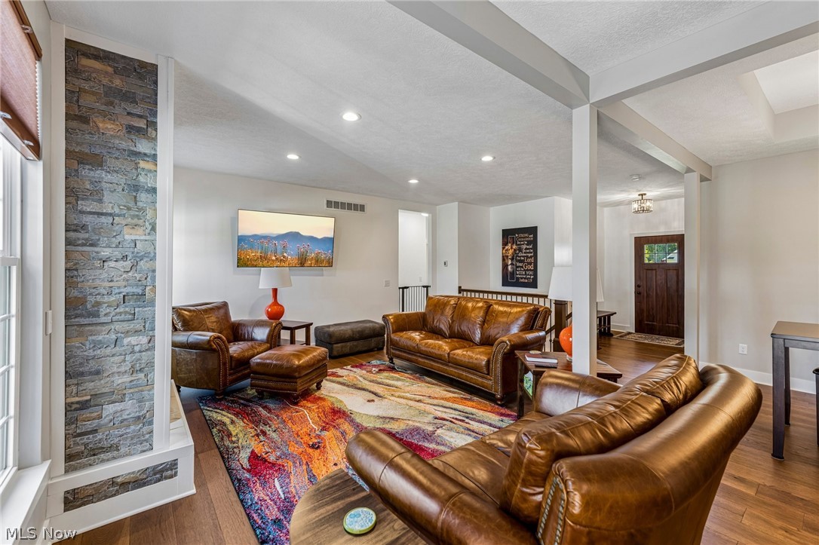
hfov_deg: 104.3
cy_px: 272
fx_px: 318
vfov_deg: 81.2
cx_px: 410
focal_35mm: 14
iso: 200
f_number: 5
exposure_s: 1/15
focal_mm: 14
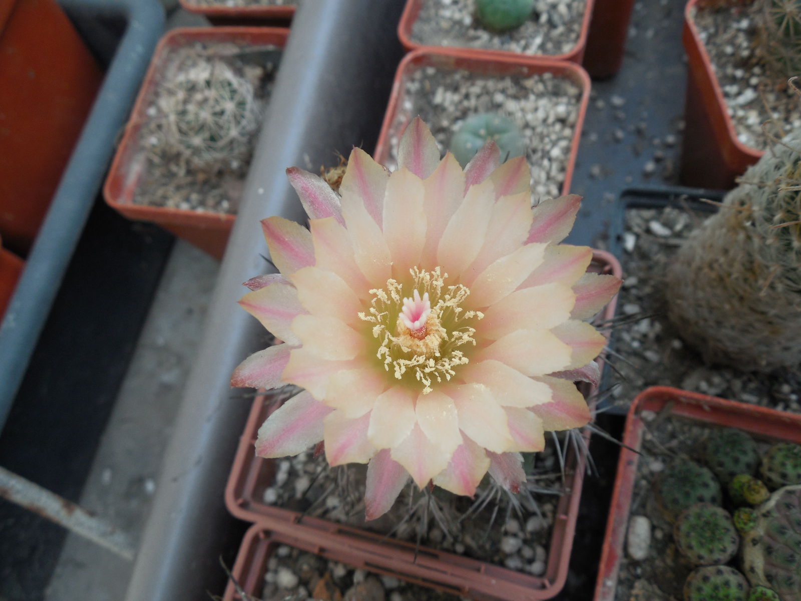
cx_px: 400
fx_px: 717
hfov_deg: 58.4
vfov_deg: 45.4
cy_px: 300
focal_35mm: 31
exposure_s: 1/160
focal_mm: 5.6
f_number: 3.6
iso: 125
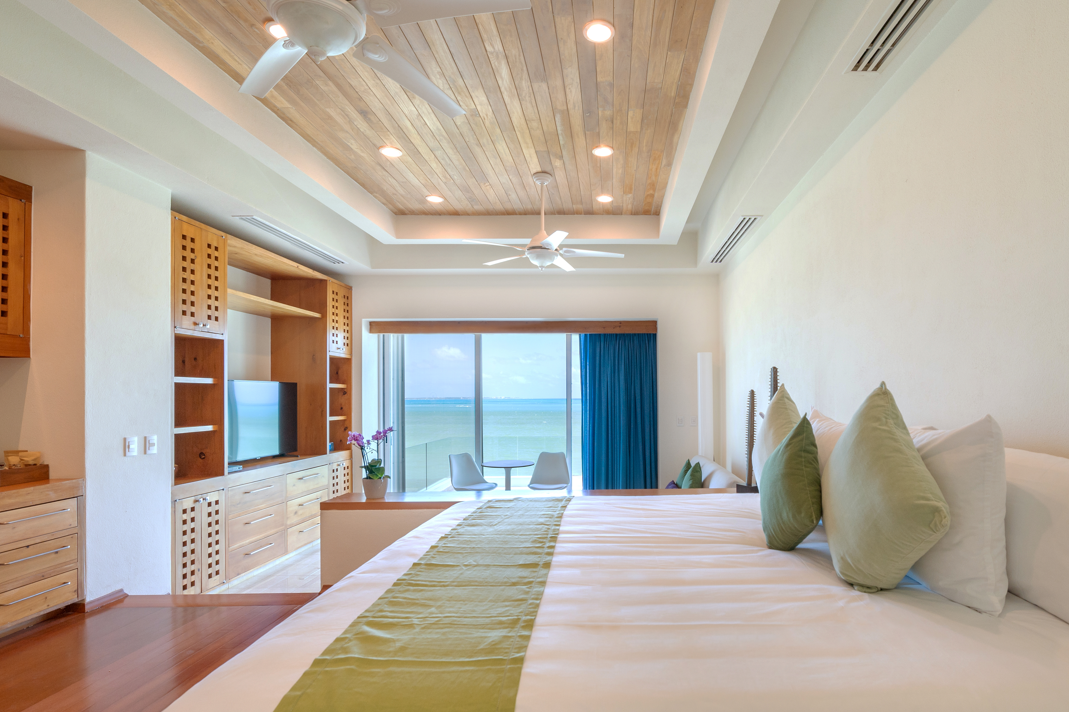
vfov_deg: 77.2
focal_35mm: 15
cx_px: 498
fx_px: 445
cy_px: 340
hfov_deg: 100.3
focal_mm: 14
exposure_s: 1/30
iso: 250
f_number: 8
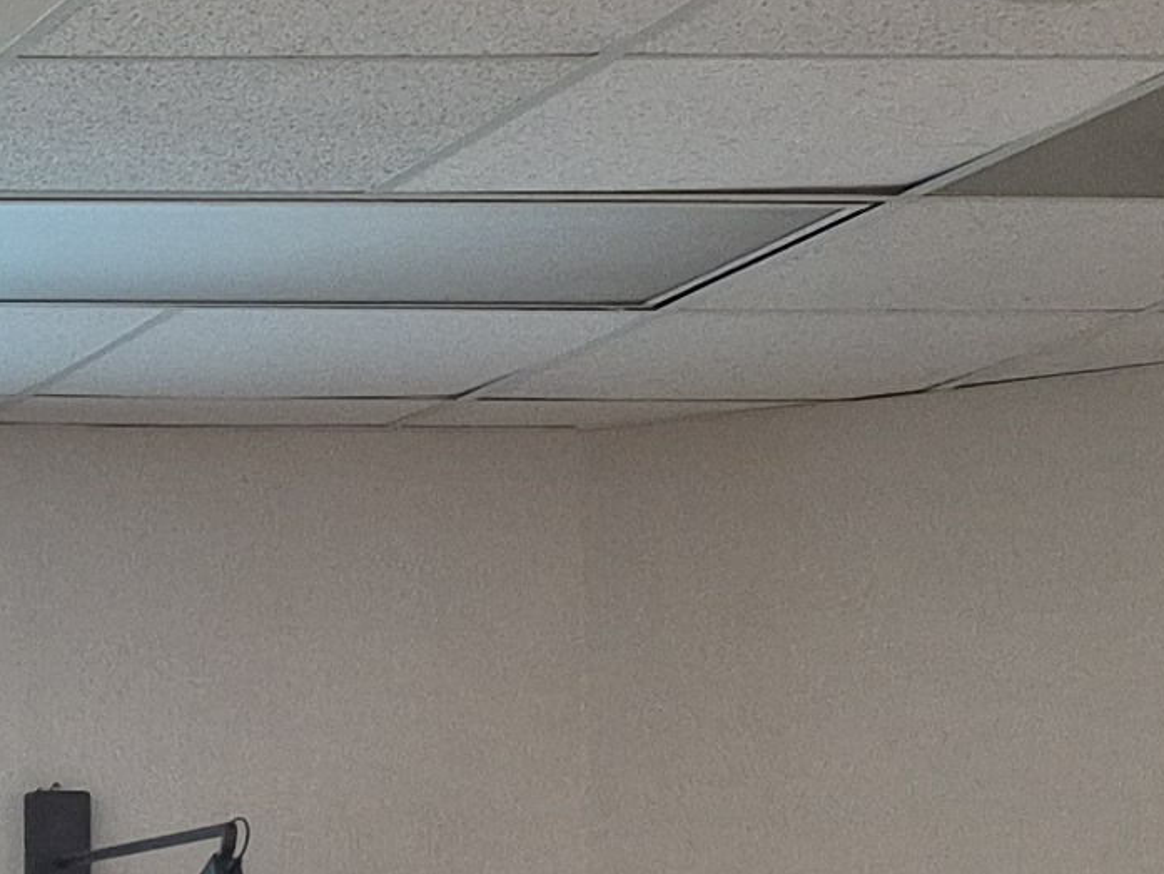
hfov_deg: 12.4
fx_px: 4439
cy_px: 976
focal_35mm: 132
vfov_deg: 11.1
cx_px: -1433
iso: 160
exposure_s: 1/60
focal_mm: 5.4
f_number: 1.8
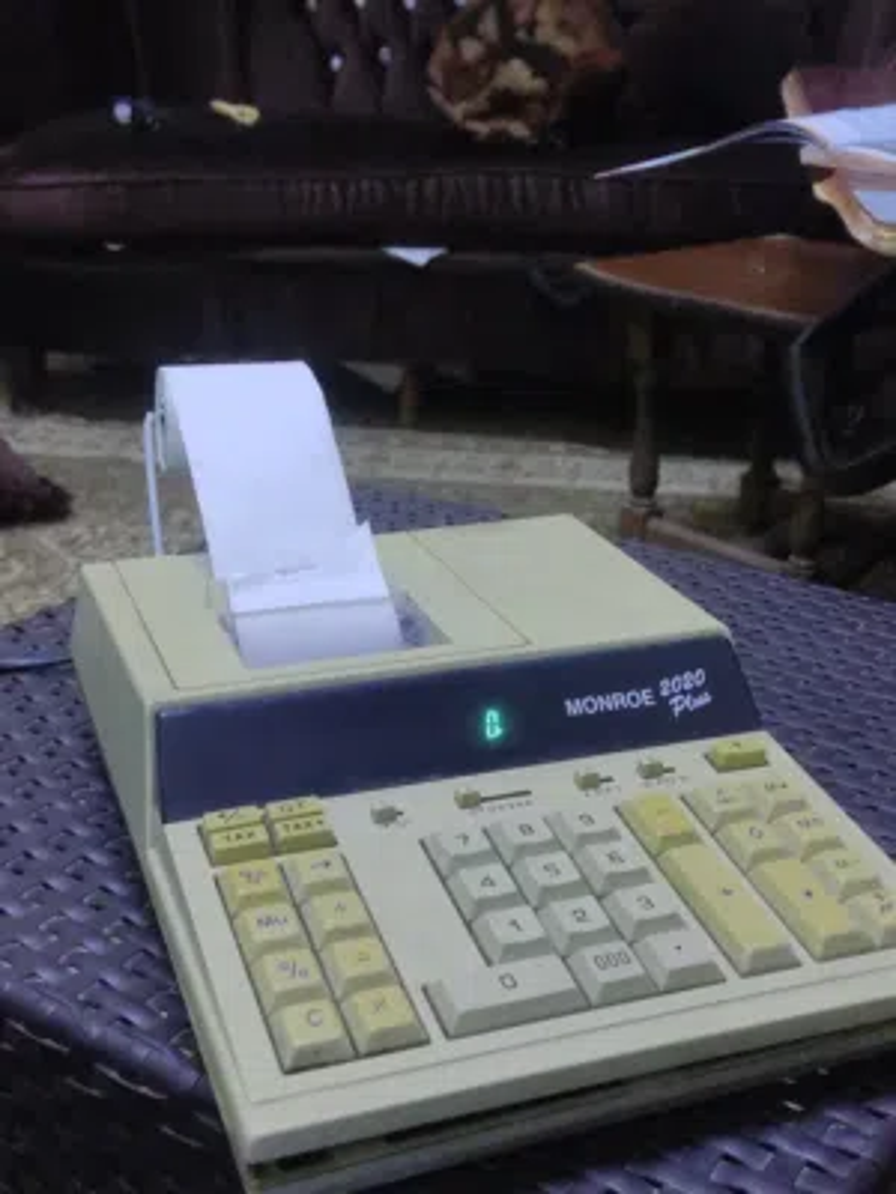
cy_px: 597
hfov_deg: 33.6
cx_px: 448
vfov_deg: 43.9
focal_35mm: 43
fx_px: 1484
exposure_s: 1/25
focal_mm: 4.71
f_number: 1.79
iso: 1039
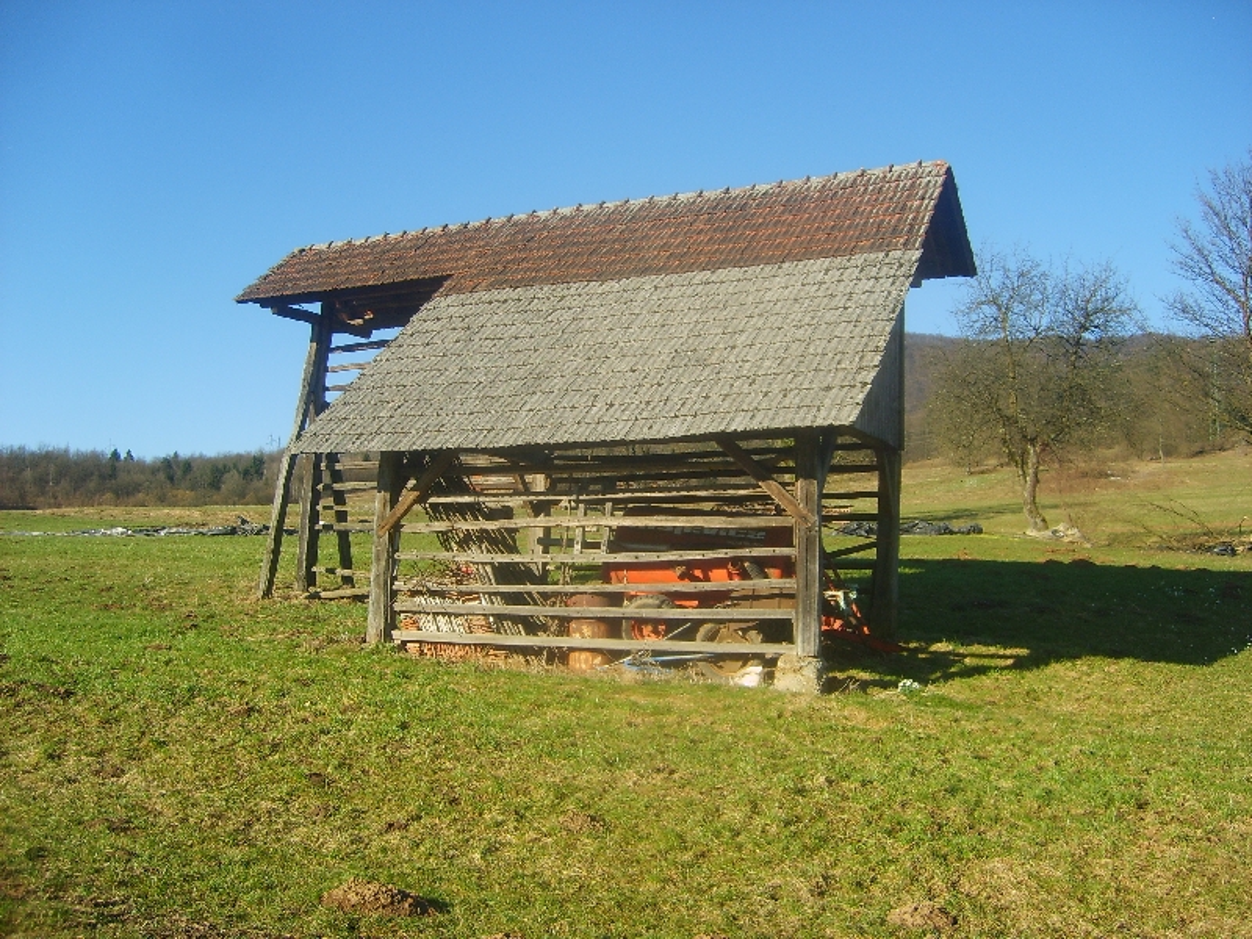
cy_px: 470
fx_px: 1266
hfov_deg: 52.6
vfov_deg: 40.7
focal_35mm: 35
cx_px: 626
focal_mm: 5.8
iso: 50
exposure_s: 1/500
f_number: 2.8
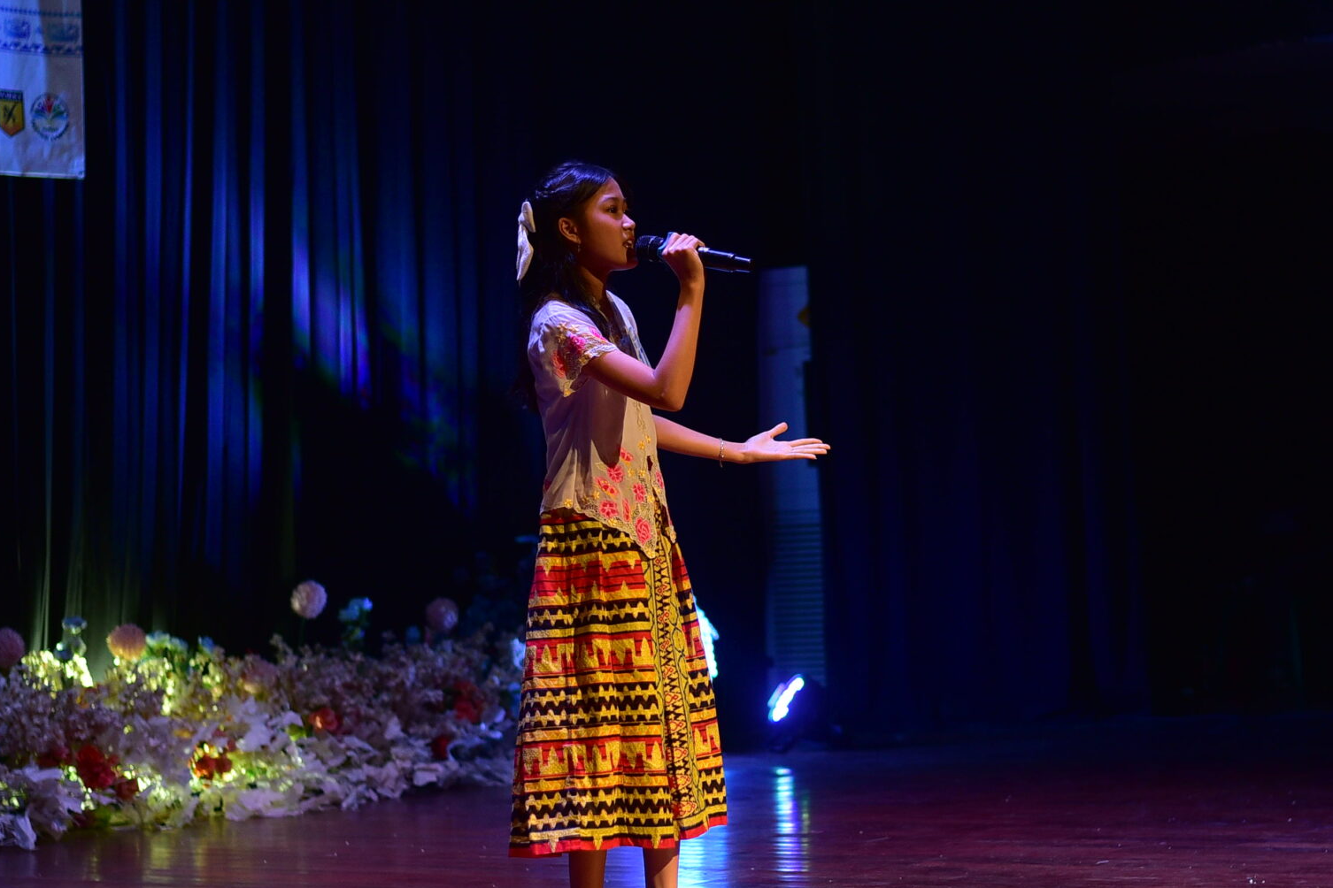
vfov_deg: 16.1
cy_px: 486
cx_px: 769
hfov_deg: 23.9
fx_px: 3147
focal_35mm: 85
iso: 640
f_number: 2.2
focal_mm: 50
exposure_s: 1/250
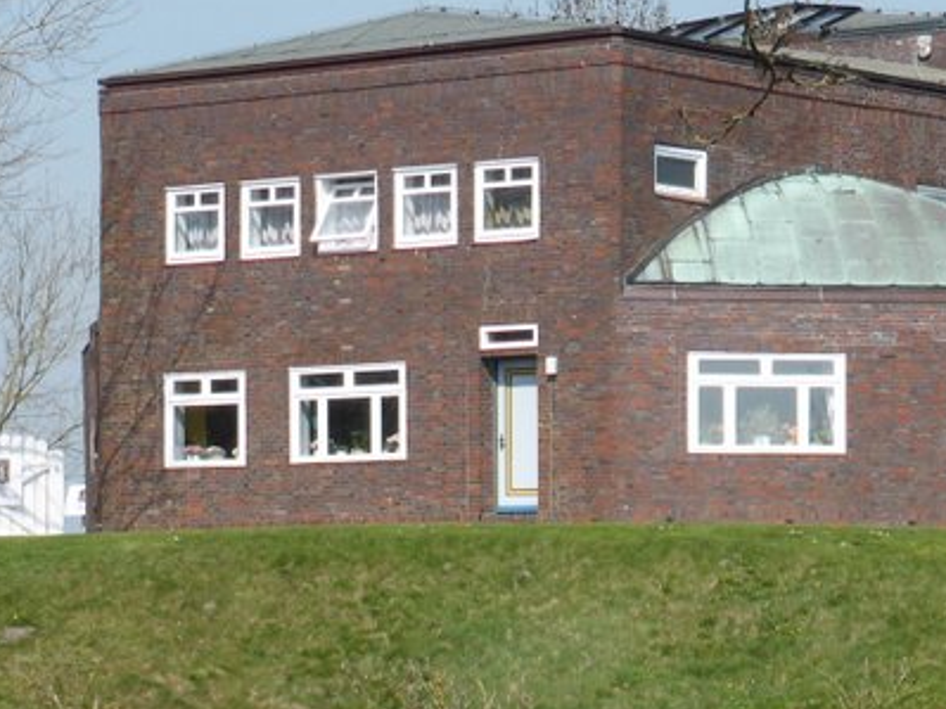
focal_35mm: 177
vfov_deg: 8.3
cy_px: 695
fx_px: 4836
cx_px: 633
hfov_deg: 11.2
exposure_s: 1/500
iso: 100
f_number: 4.9
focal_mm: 11.7
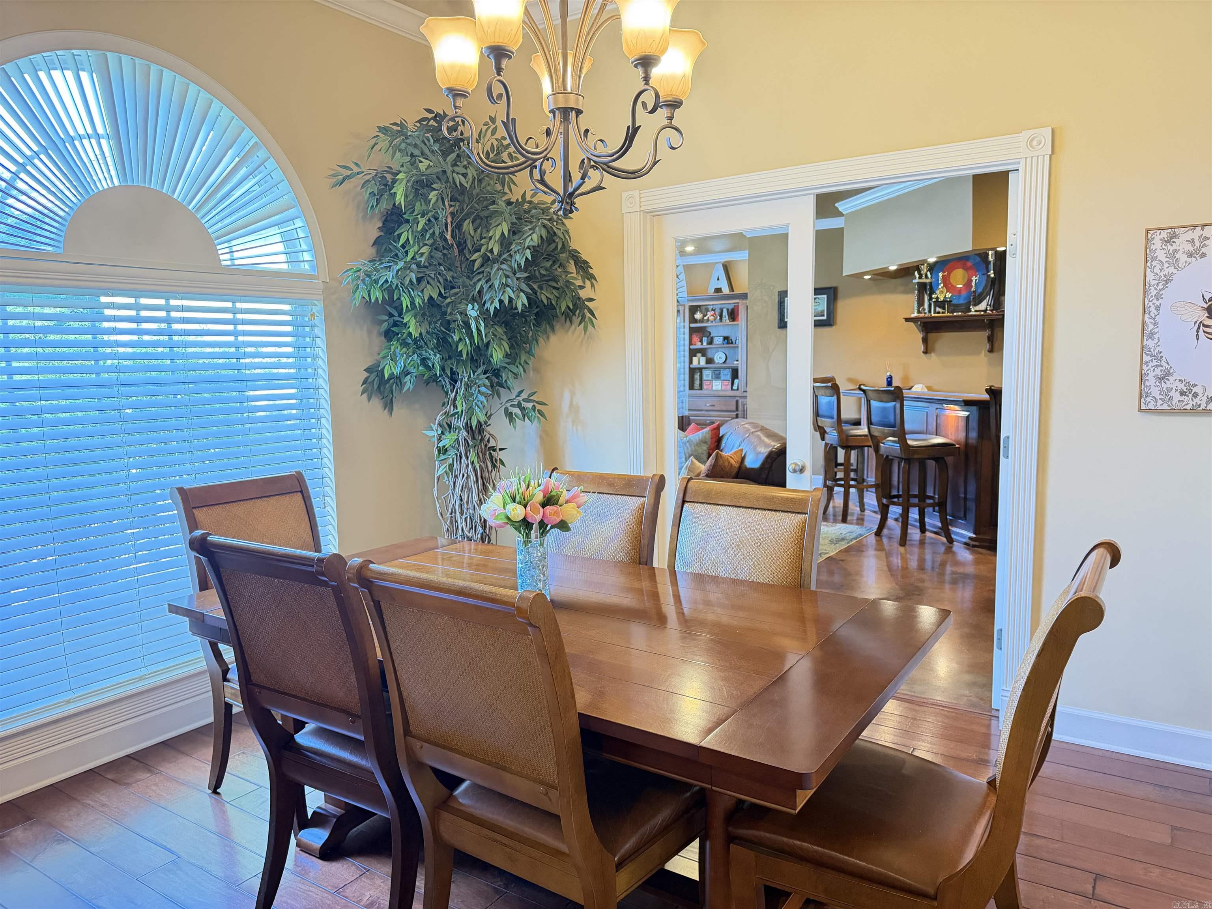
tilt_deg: -6.4
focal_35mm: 24
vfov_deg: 56.8
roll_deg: +1.6
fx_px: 840
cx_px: 606
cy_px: 454
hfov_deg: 71.6
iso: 800
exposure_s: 1/40
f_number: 1.78
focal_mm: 6.76
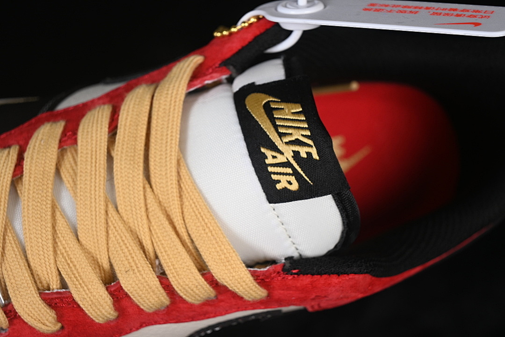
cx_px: 252
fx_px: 1052
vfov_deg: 18.2
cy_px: 168
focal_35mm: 75
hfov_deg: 27.0
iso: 160
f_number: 7.1
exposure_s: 1/80
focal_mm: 50
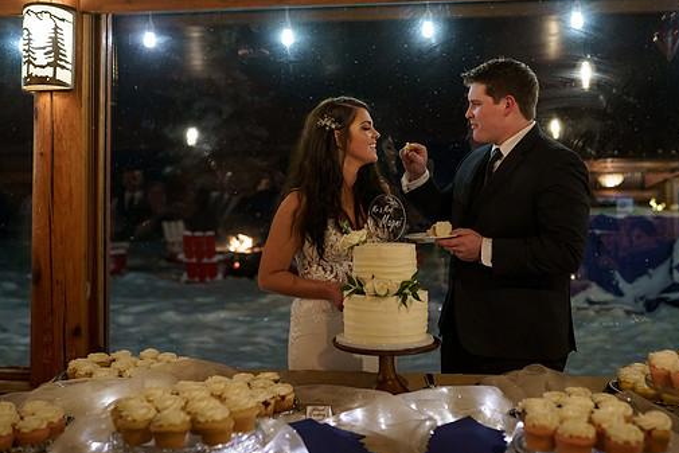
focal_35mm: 41
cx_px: 379
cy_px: 196
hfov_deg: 47.3
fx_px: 773
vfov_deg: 32.6
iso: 4000
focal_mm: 35
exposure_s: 1/250
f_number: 2.2
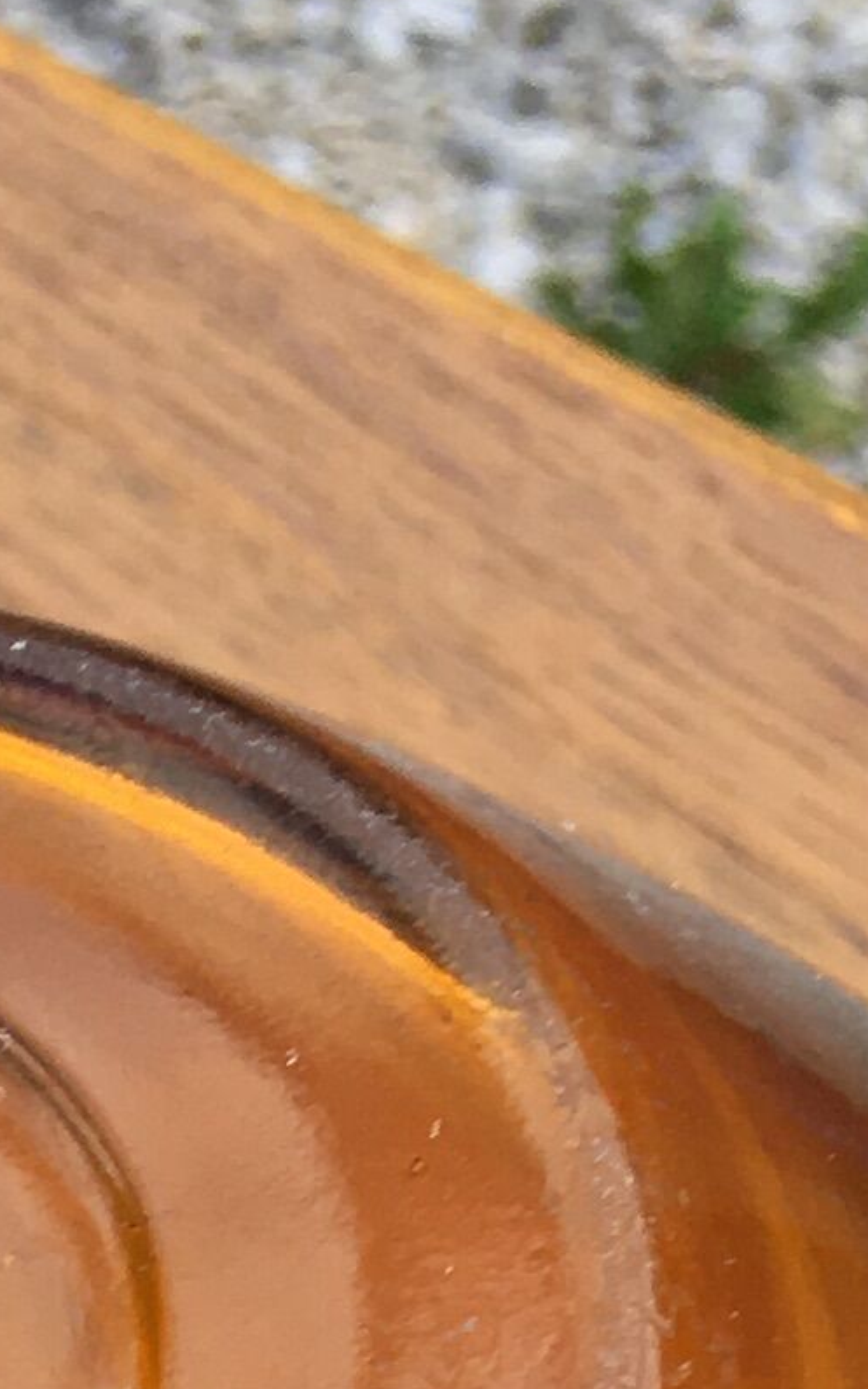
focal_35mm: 156
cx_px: -761
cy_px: 3391
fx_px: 5903
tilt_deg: -53.3
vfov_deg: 11.1
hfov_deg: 8.1
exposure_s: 1/289
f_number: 2.2
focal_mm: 4.15
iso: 25
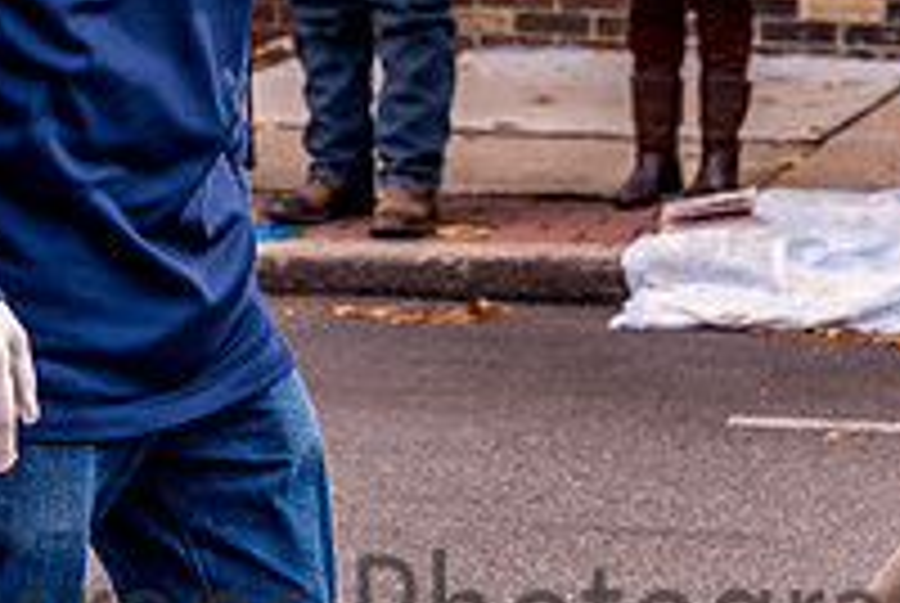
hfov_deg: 9.0
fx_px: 5658
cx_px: 45
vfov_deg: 6.1
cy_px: -92
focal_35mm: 226
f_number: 6.3
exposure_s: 1/400
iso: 800
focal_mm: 78
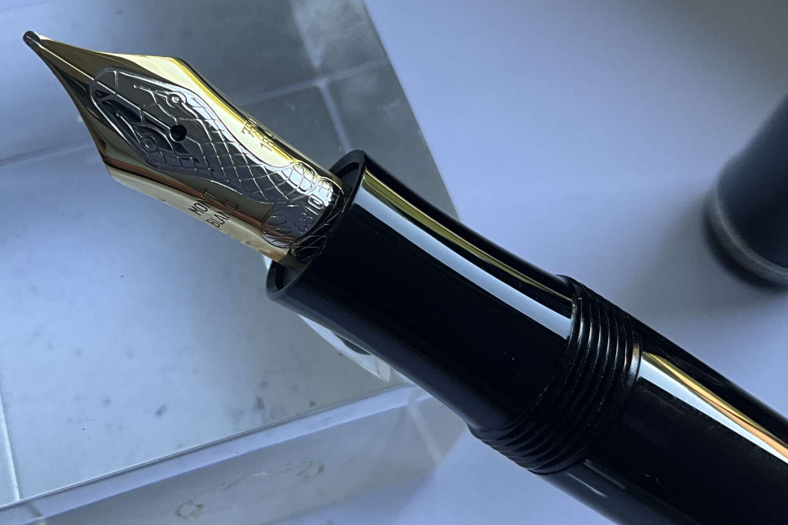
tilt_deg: -61.5
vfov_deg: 28.9
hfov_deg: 42.2
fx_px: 1007
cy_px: 139
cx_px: 266
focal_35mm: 46
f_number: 1.8
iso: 50
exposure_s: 1/122
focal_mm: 3
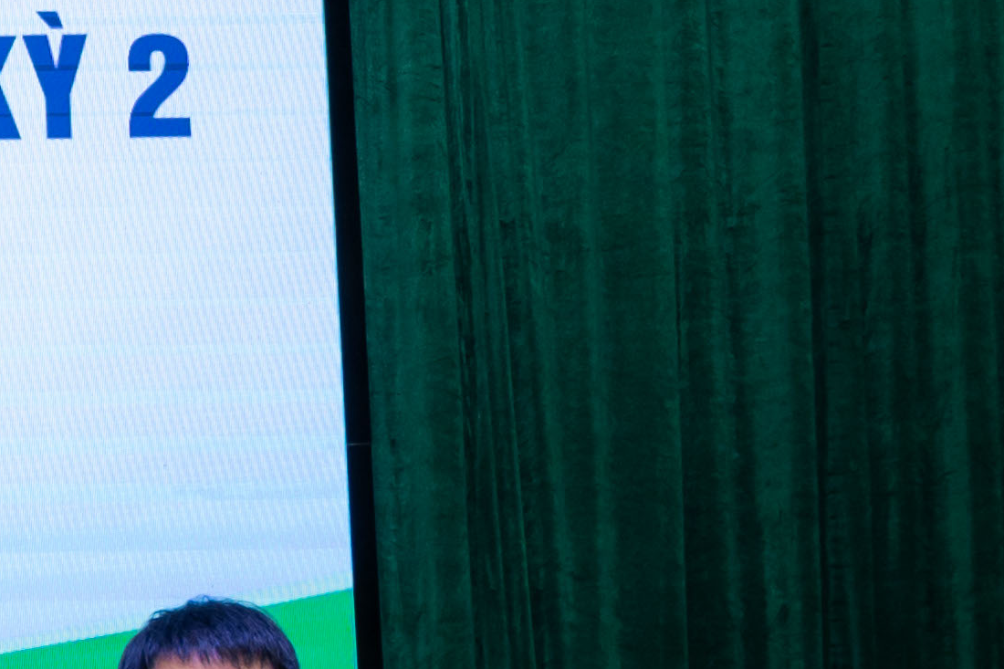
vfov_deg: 7.3
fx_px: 5214
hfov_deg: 9.5
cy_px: 593
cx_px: -1589
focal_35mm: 187
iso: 800
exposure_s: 1/125
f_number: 4
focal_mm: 34
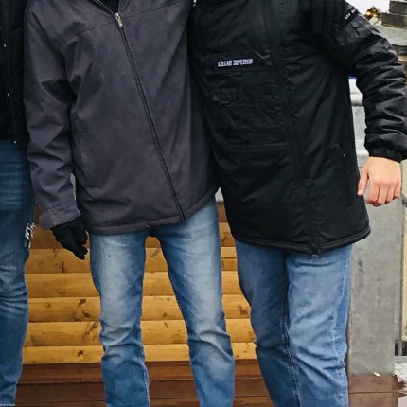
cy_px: -62
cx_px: -98
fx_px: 1224
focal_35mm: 92
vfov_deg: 18.1
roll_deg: -1.0
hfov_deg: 17.8
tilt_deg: -1.2
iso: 25
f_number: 1.8
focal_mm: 4
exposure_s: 1/120
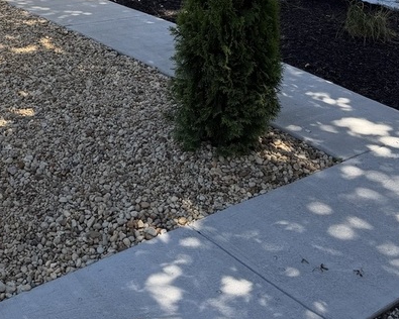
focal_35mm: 64
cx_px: 157
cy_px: -111
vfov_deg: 21.3
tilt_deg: -5.4
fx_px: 756
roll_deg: -1.8
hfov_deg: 29.5
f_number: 1.78
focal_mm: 6.76
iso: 80
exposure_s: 1/1727
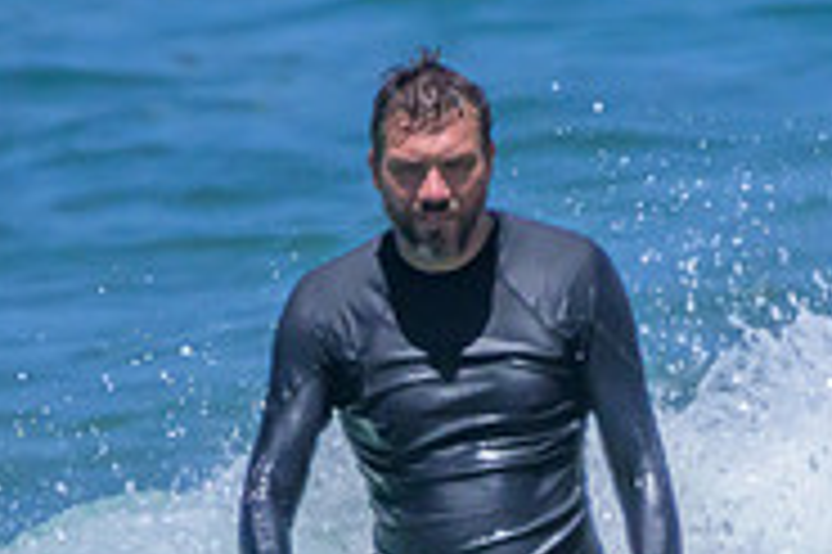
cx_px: 854
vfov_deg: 0.5
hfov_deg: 0.7
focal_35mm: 2870
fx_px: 66269
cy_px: 717
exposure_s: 1/2000
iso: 2800
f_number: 11
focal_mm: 800
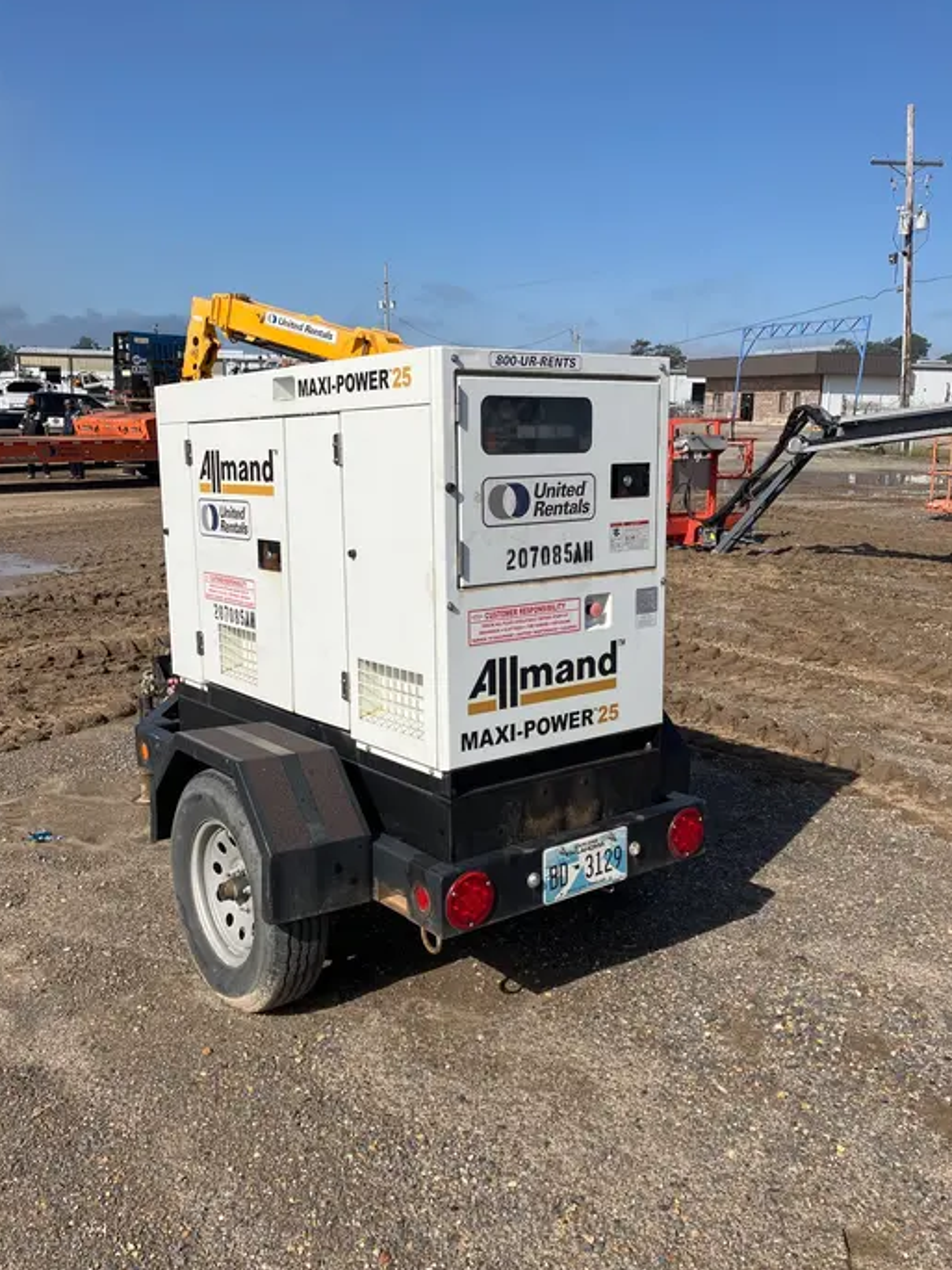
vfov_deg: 59.9
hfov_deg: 46.8
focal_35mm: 30
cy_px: 669
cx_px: 457
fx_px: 1100
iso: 32
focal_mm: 3.99
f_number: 1.8
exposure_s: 1/3745
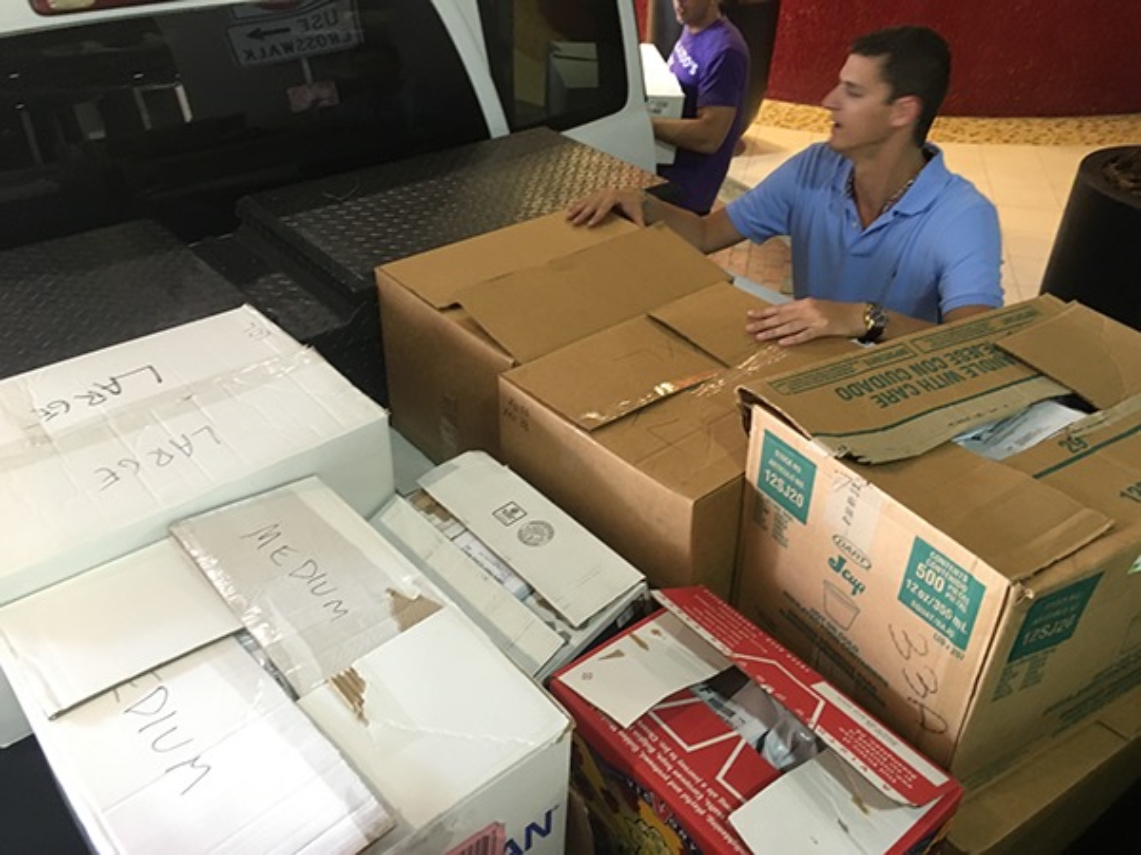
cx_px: 570
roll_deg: -4.2
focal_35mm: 29
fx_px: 956
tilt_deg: -31.7
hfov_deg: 61.7
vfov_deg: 48.2
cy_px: 428
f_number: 2.2
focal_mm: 4.15
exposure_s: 1/17
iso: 200
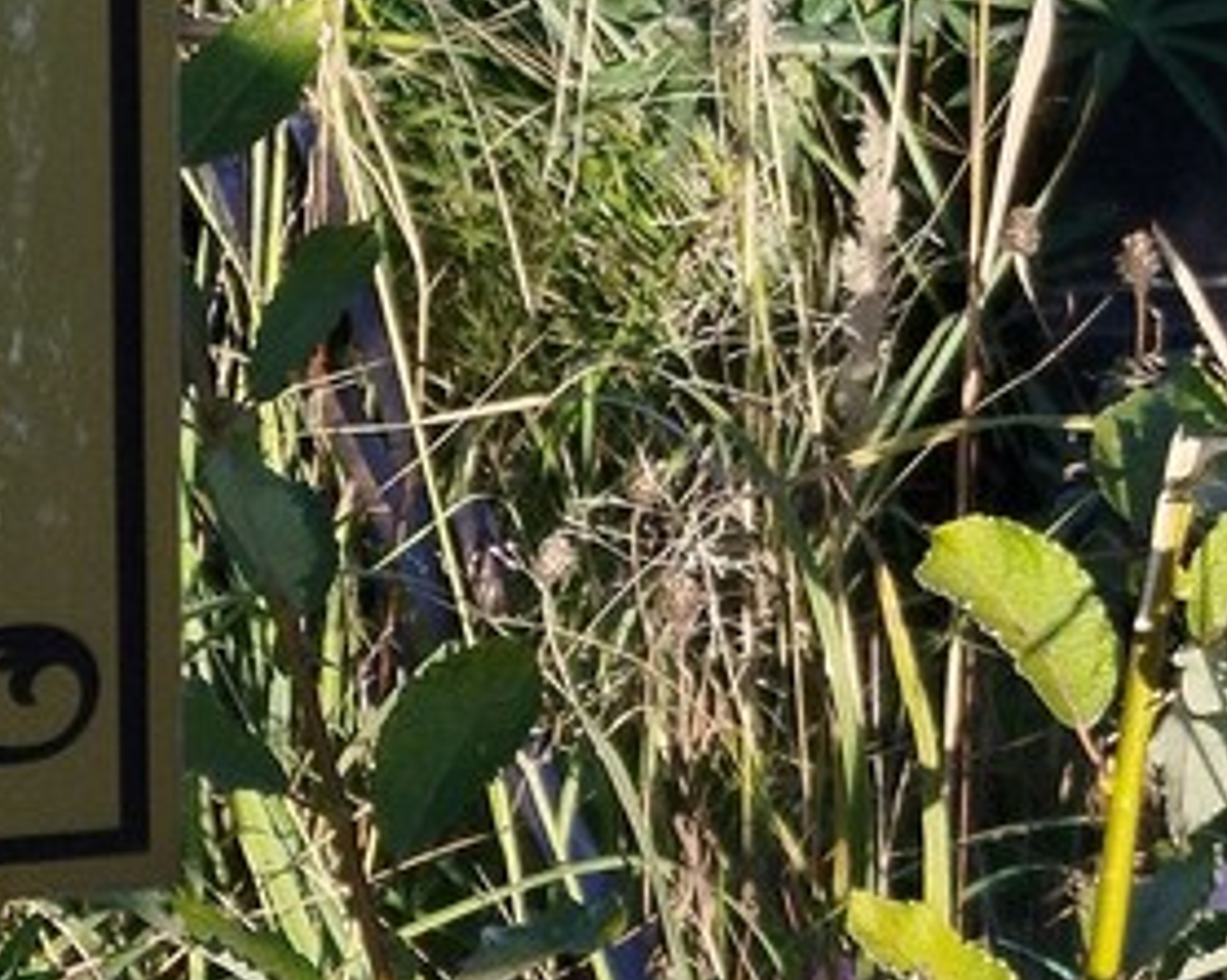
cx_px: -490
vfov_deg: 20.9
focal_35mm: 73
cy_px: 327
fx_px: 2649
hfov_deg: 22.5
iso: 50
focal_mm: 5.31
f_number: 1.7
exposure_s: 1/391
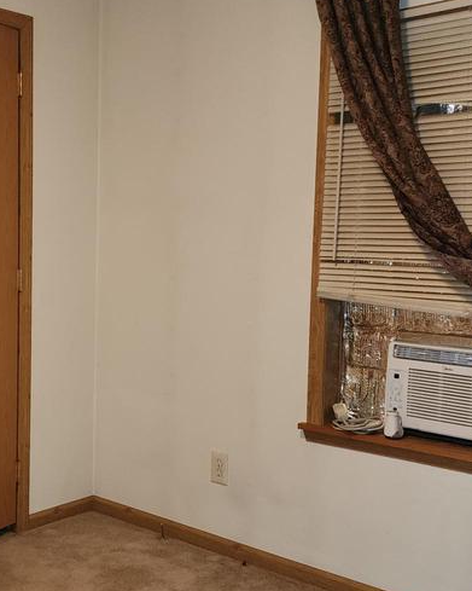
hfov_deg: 31.1
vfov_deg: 39.5
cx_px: 83
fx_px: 821
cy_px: 292
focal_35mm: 47
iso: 160
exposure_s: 1/20
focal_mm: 6.4
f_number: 1.8
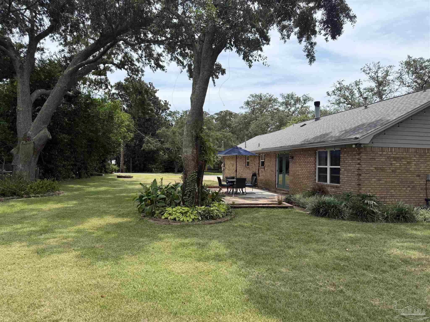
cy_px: 161
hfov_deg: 71.6
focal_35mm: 24
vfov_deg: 56.8
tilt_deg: +0.0
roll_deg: -0.7
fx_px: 298
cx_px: 215
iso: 100
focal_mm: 6.76
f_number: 1.78
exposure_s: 1/4167
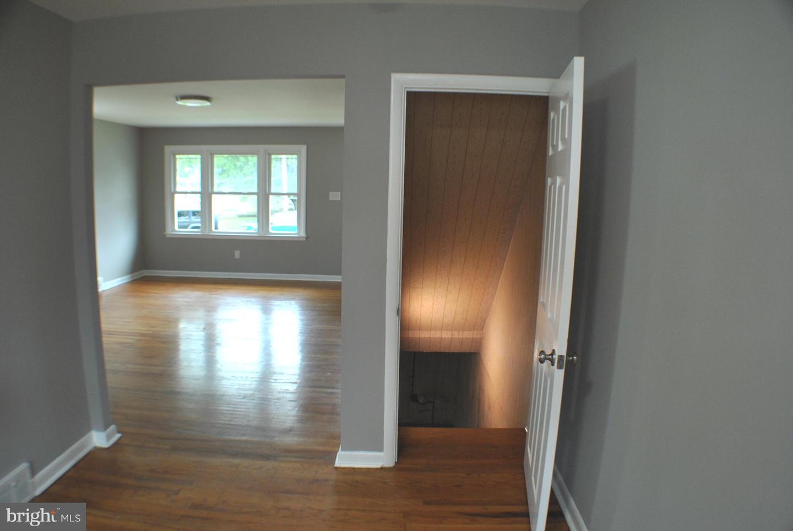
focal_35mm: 30
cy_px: 266
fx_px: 662
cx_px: 396
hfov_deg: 61.9
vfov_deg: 43.7
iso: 280
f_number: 3.8
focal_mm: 20
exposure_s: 1/30
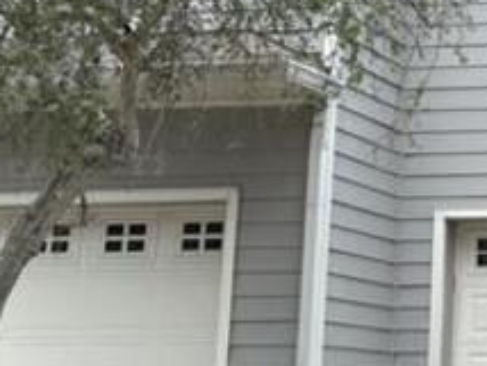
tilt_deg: +8.1
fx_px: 1366
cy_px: 247
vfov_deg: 15.2
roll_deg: +0.5
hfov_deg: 16.7
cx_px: 885
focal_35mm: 97
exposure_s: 1/1239
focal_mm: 5.96
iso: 64
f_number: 1.6
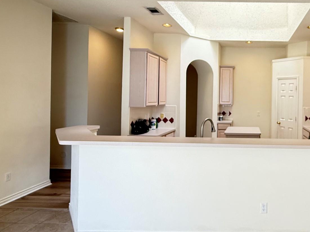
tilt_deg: +1.2
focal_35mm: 26
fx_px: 233
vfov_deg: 52.8
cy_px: 95
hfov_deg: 61.2
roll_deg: -1.3
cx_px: 252
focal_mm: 2.22
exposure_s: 1/120
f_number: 2.2
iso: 200
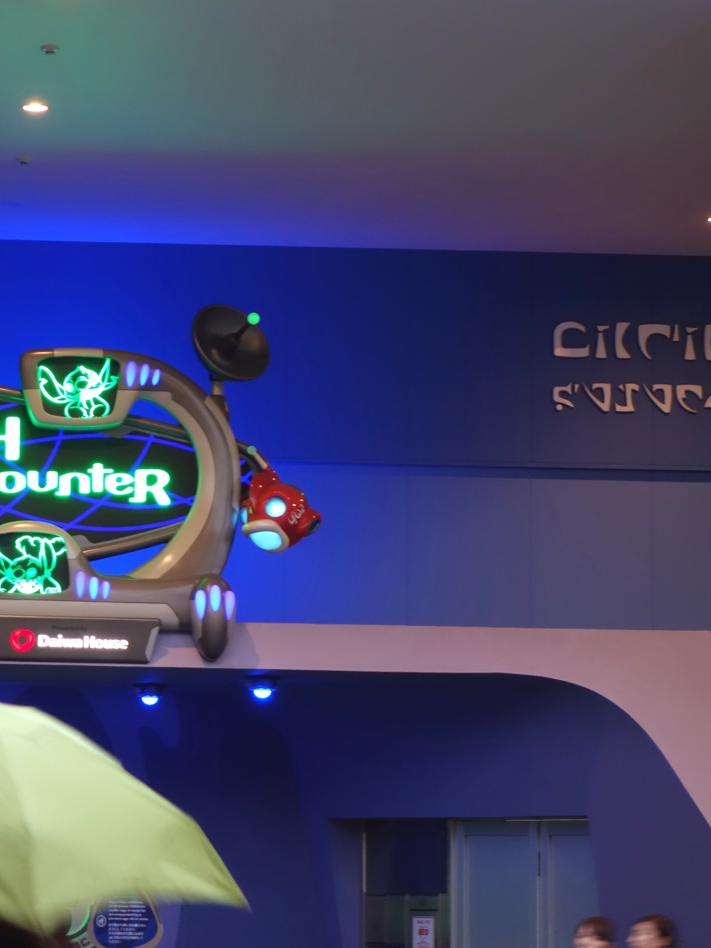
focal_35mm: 143
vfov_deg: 13.8
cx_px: 8
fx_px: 3917
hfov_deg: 10.3
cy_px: 470
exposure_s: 1/13
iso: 800
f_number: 4.9
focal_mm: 36.58
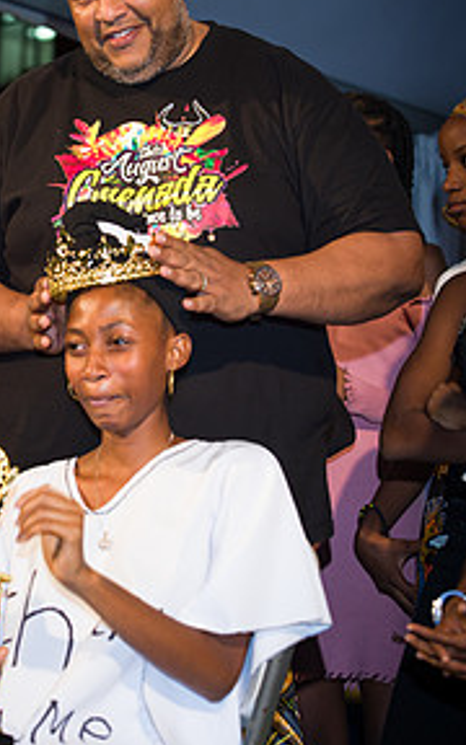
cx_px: 87
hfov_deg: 10.5
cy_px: 313
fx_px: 2520
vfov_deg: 16.8
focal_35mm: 124
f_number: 5.6
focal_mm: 78
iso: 1600
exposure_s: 1/160
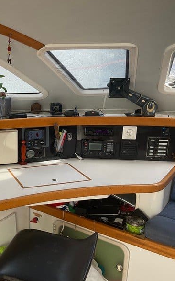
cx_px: 29
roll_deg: +1.1
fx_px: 321
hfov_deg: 29.7
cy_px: 138
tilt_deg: -13.9
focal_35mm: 42
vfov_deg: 47.2
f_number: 1.8
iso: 25
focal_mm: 3
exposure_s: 1/120
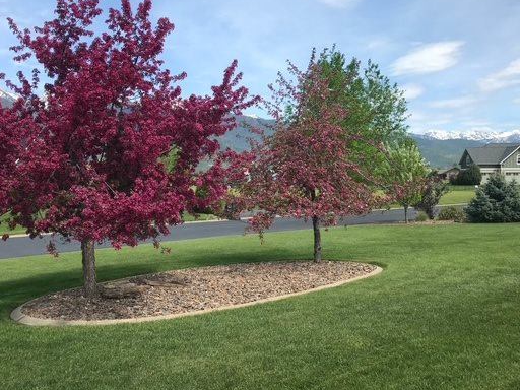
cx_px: 228
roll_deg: -0.3
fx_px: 526
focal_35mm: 35
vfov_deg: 40.6
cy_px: 165
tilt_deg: +3.1
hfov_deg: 52.5
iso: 20
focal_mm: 3.99
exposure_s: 1/1996
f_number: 1.8
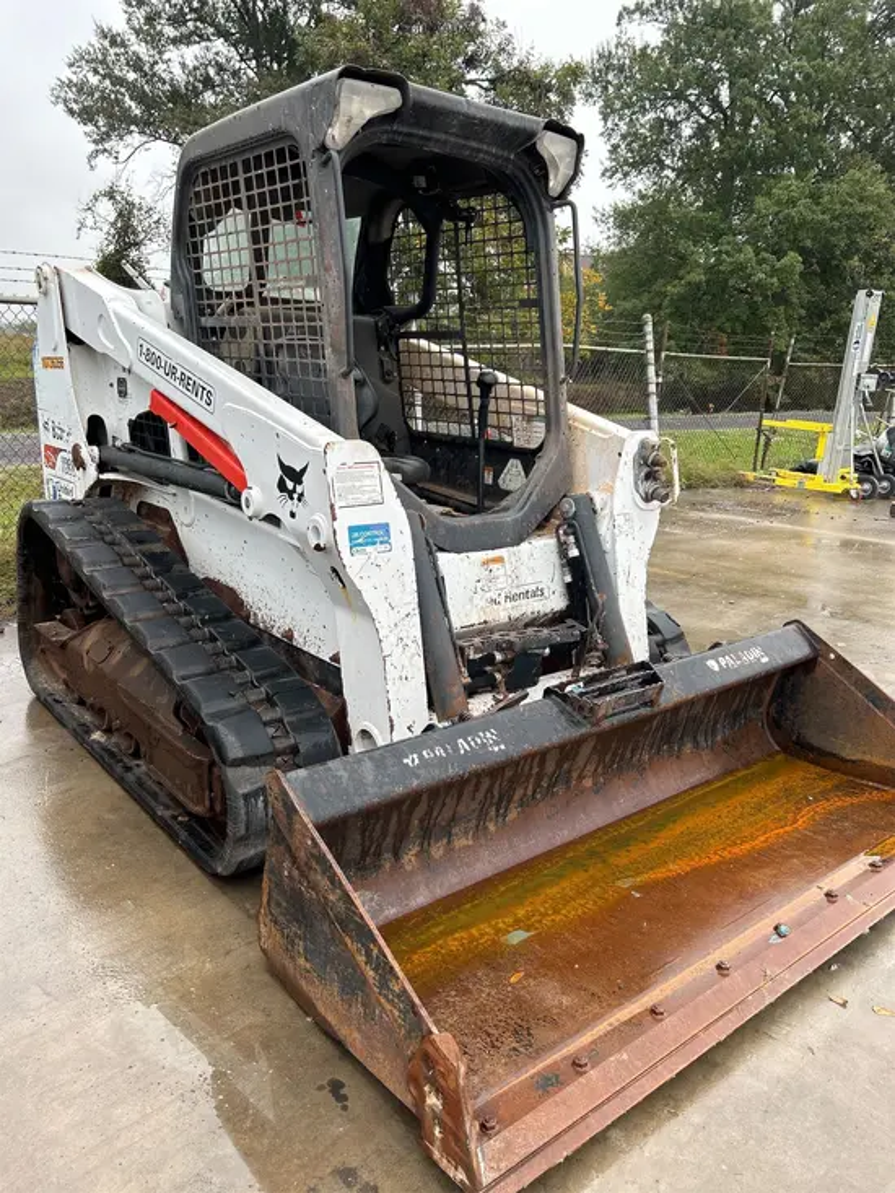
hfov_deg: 53.1
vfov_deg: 67.3
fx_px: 896
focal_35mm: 26
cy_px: 596
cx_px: 448
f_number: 1.5
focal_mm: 5.7
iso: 40
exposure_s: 1/170
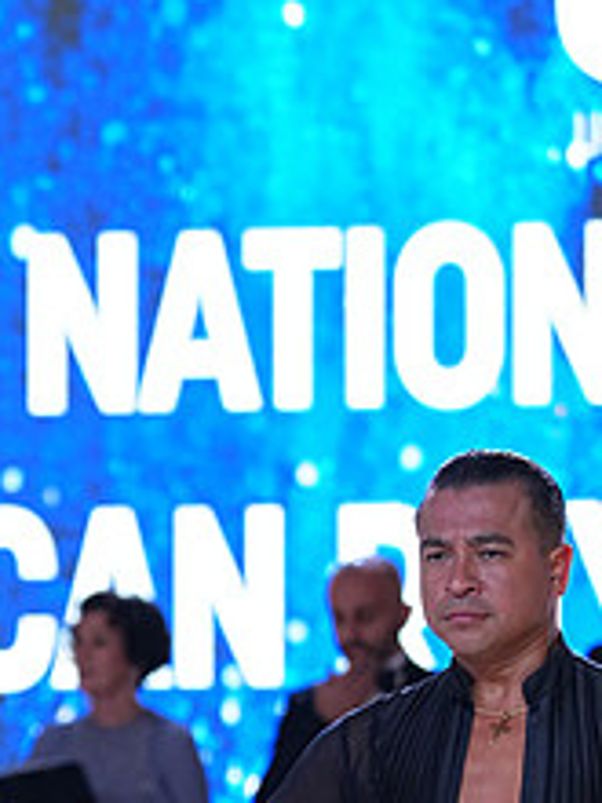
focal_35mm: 357
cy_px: 956
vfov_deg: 5.5
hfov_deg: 4.2
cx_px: 228
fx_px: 8278
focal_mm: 141
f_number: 4
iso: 1000
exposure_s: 1/400
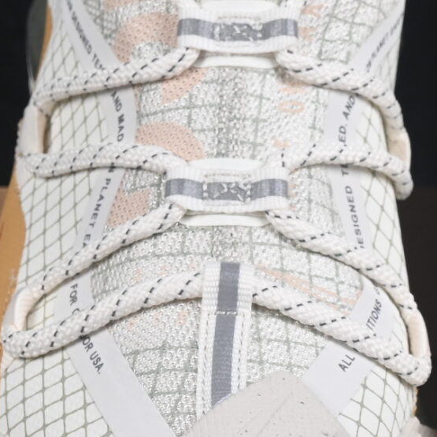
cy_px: 237
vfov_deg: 6.0
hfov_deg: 5.9
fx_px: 4199
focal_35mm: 294
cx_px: 485
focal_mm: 50
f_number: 8
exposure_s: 1/80
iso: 160
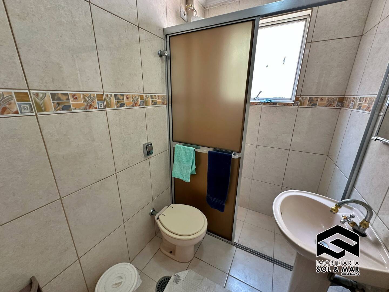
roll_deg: -0.7
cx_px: 194
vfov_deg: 85.7
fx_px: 157
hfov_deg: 102.1
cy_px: 146
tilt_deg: -17.4
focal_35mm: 14
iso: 320
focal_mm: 2.22
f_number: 2.2
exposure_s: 1/120
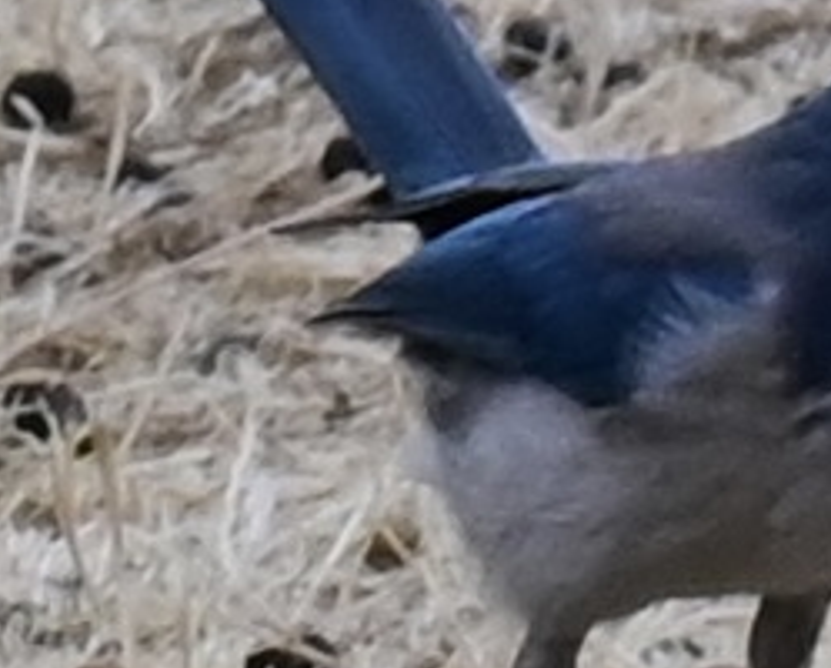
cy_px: 354
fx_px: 29929
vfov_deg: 1.3
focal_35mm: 1215
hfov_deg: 1.6
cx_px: 1006
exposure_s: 1/800
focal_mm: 250
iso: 400
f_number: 6.3
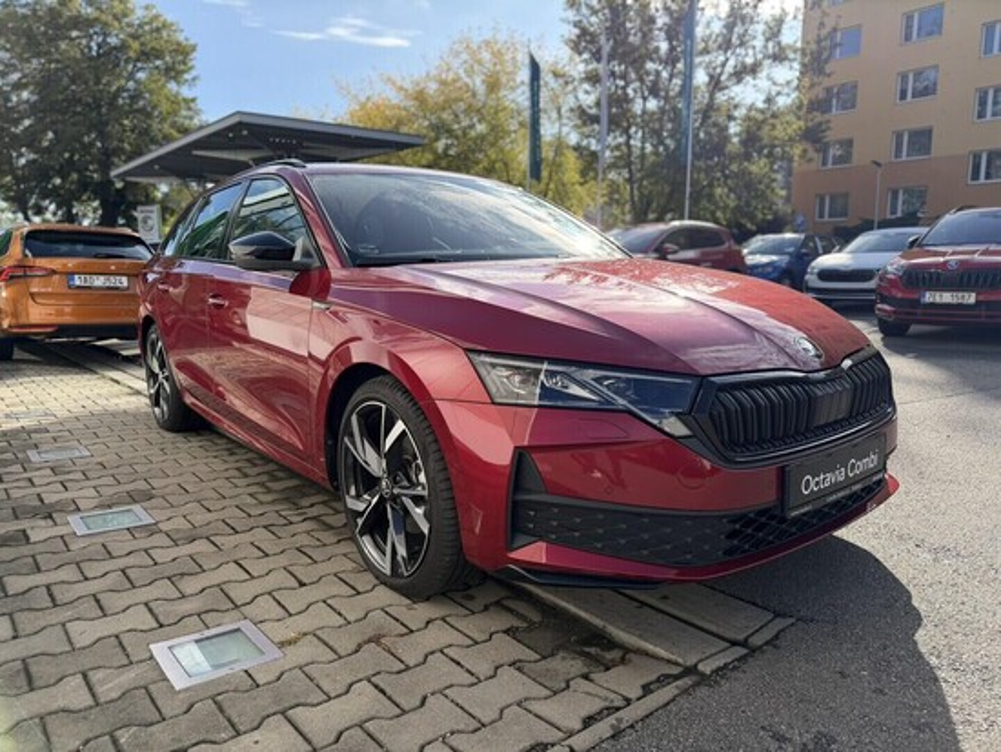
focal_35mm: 24
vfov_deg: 56.9
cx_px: 500
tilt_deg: -9.3
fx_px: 694
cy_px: 376
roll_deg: +0.0
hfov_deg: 71.6
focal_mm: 6.76
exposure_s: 1/3021
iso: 100
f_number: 1.78
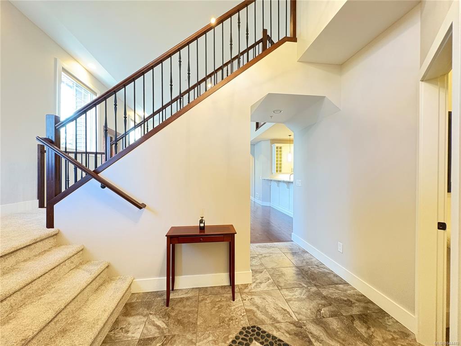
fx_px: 186
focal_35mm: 14
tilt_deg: +0.2
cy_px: 173
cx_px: 230
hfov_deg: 102.1
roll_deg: -0.4
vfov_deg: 85.7
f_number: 2.2
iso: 800
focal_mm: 2.22
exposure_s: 1/30
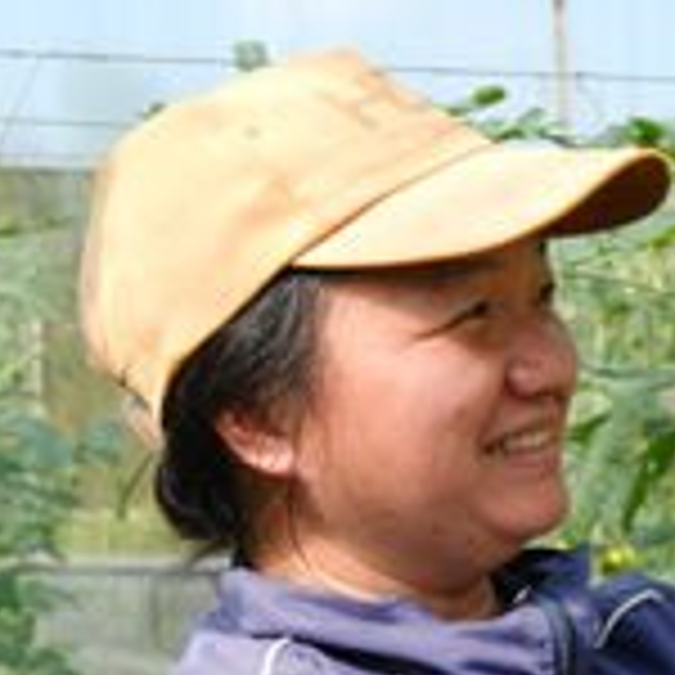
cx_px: 855
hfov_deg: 16.4
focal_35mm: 101
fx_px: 2228
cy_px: 486
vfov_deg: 17.2
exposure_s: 1/2000
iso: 1000
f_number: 4
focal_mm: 22.3
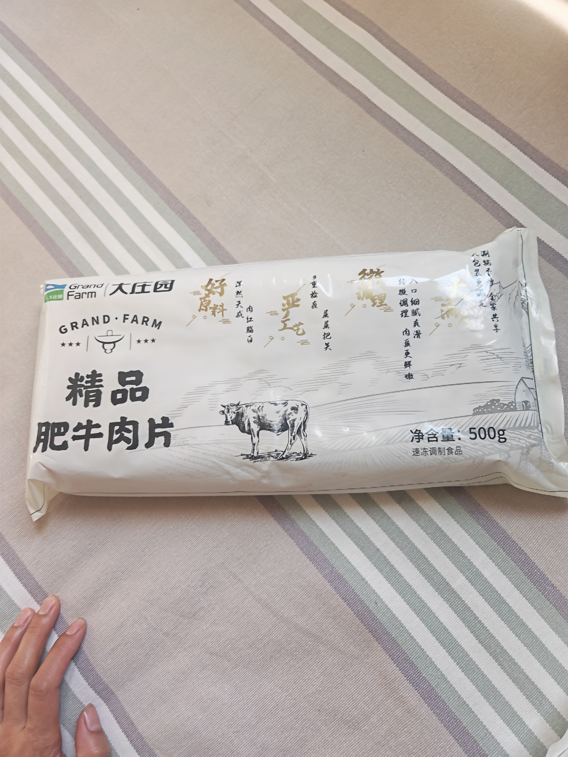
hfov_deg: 56.8
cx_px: 284
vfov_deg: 71.6
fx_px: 525
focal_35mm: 24
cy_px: 378
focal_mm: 6.67
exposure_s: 1/50
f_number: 1.9
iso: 125
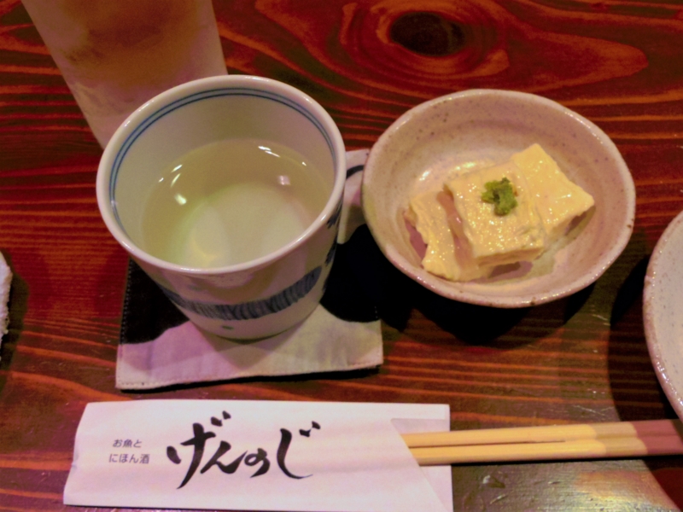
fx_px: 750
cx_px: 342
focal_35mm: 38
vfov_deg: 37.7
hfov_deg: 49.0
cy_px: 256
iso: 1600
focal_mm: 8.3
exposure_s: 1/10
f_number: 3.2
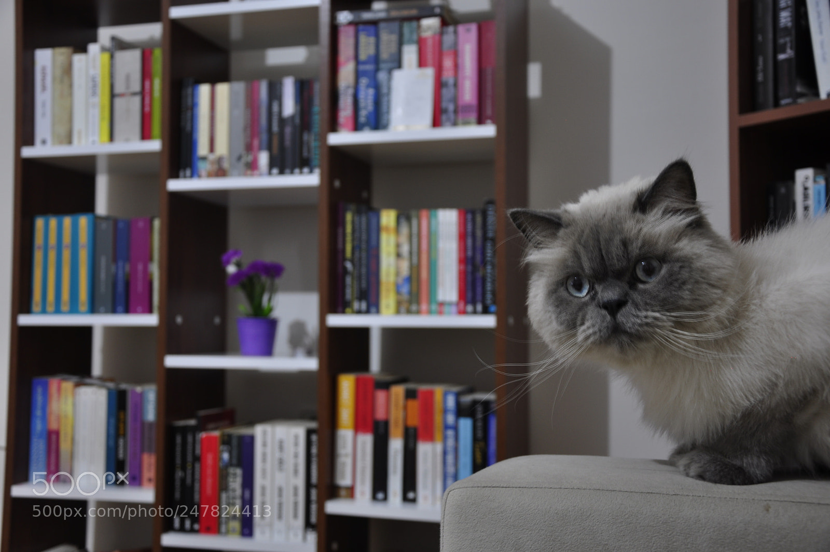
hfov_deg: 46.4
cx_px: 415
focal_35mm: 42
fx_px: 967
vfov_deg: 31.8
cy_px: 276
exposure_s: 1/1.6
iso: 100
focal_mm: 28
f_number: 4
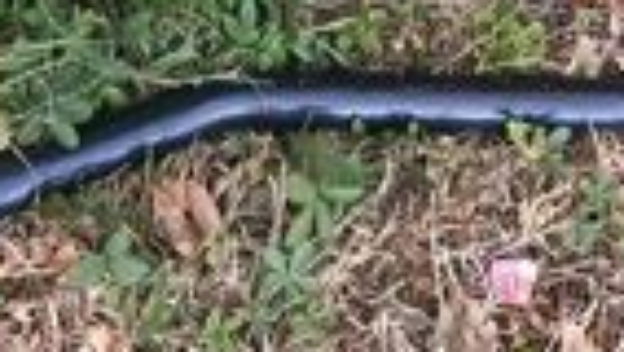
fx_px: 1953
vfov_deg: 7.7
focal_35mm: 118
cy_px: -964
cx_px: 149
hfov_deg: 18.0
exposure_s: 1/100
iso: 241
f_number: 1.75
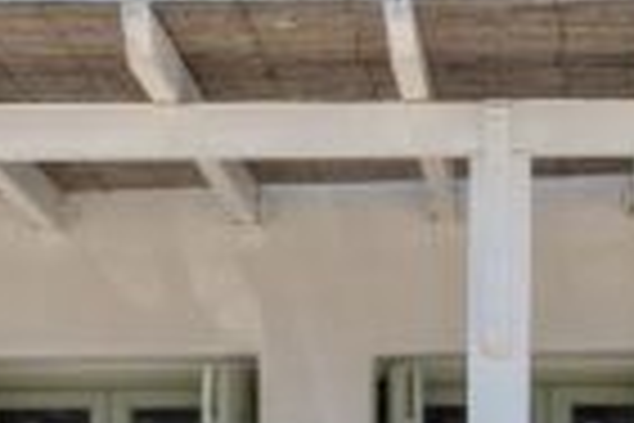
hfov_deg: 10.3
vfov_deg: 7.0
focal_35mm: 196
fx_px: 3452
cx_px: -99
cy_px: 137
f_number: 8
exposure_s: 1/320
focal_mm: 36
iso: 100
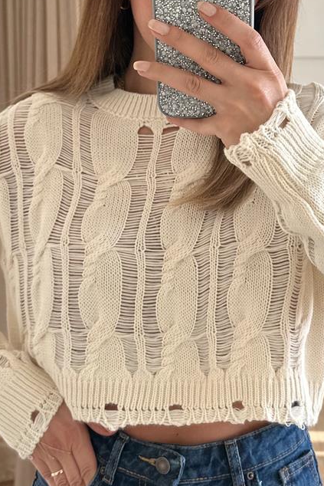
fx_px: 850
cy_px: 222
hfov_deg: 21.5
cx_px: 198
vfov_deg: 31.9
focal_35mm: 63
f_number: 1.78
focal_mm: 6.86
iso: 64
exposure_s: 1/175
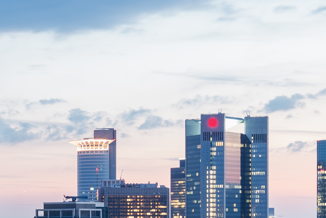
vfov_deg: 10.0
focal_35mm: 136
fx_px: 1231
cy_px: 213
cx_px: -148
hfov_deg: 14.2
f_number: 8
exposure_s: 6
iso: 160
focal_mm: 30
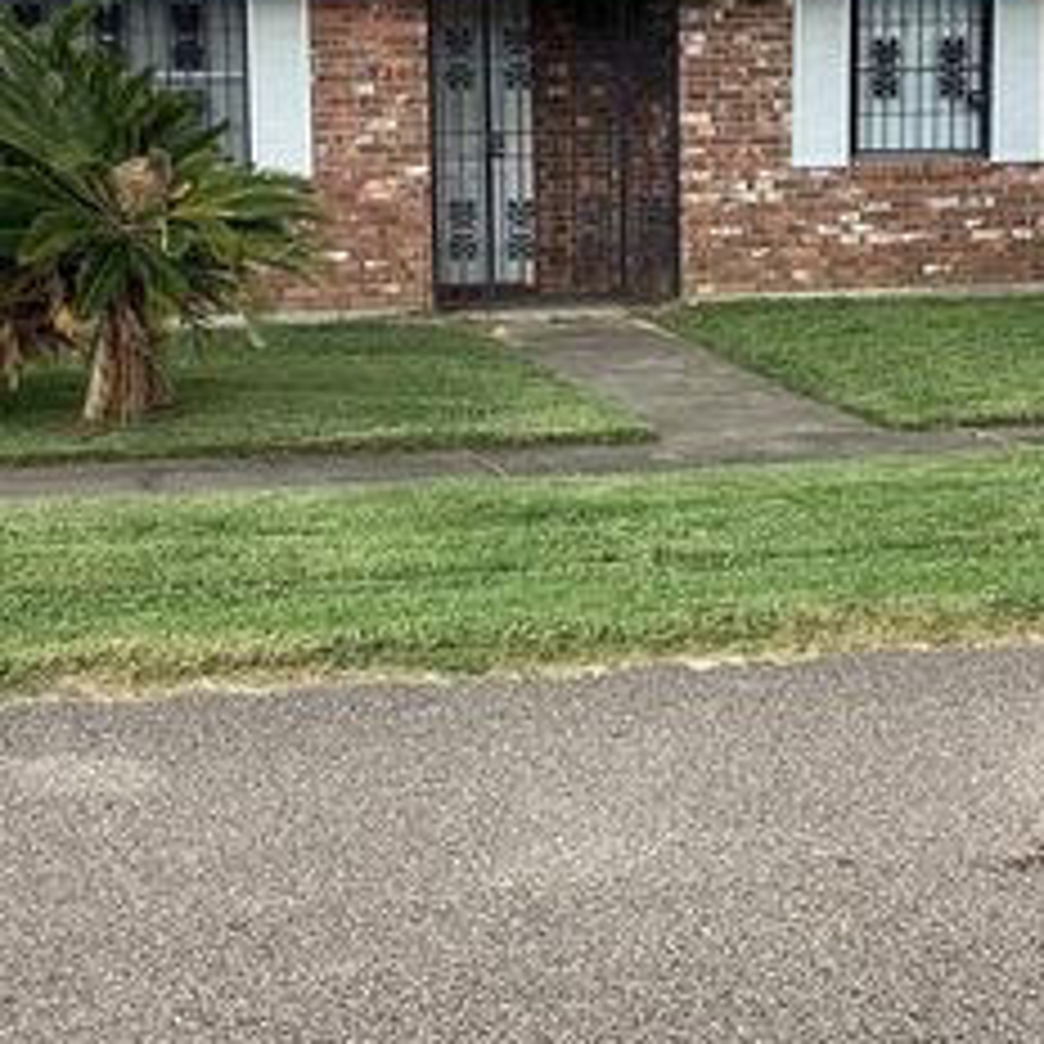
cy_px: 344
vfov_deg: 28.9
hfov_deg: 29.1
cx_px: 477
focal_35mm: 59
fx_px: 2013
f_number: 2.4
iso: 25
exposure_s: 1/318
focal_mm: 3.3
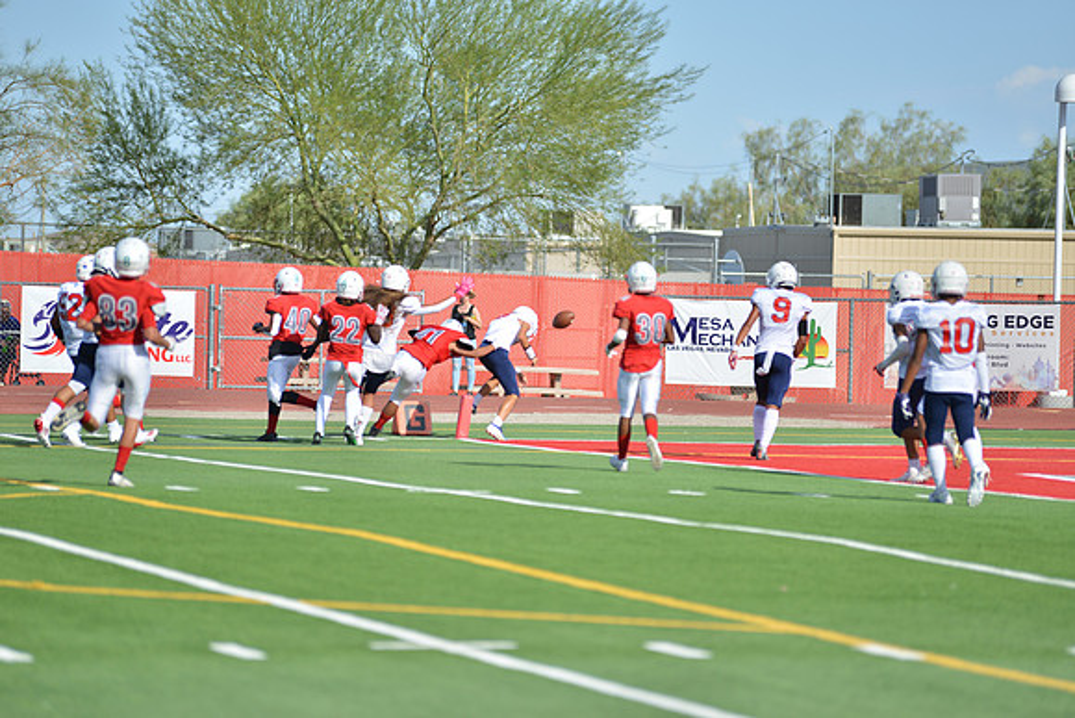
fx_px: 5973
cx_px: 538
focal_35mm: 200
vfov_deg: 6.9
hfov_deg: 10.3
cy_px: 359
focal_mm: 200
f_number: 2.8
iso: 100
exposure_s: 1/1600
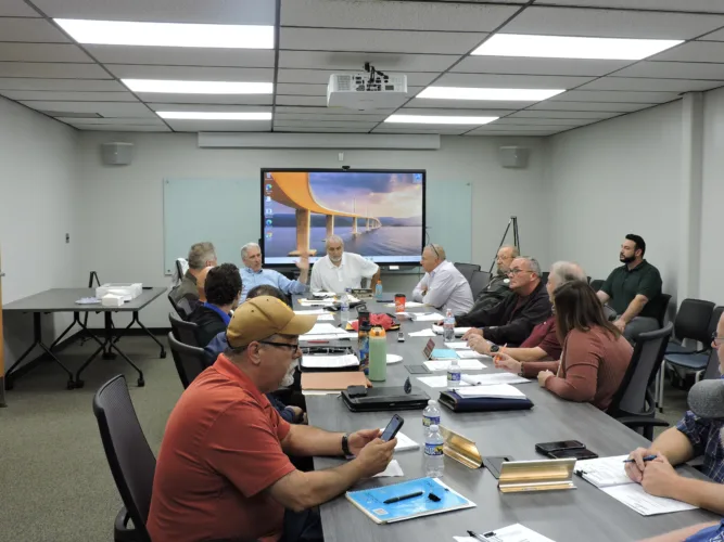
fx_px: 732
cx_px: 362
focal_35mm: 35
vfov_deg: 40.7
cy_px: 271
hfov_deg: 52.6
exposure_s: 1/50
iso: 180
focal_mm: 6.2
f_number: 3.3
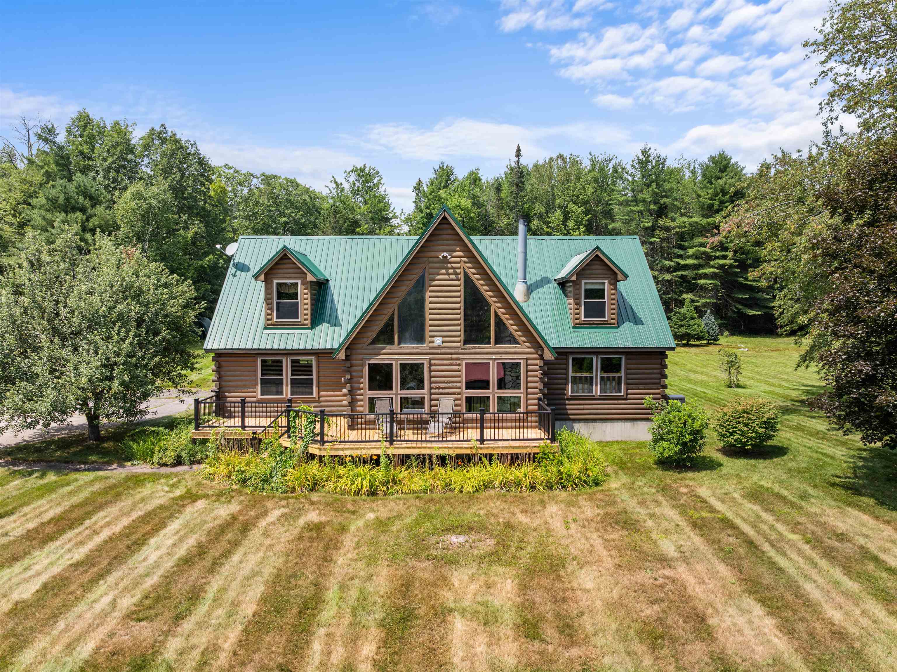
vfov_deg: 56.8
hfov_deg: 71.6
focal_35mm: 24
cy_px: 336
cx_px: 448
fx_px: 622
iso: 100
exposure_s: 1/80
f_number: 3.5
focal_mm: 12.29
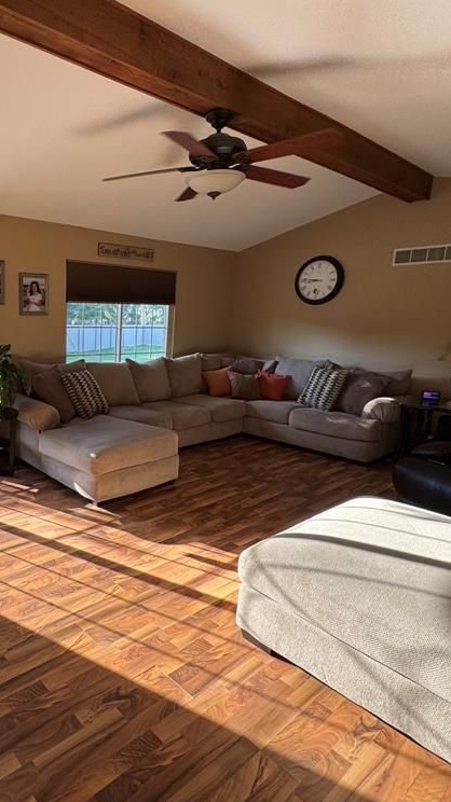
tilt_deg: -11.5
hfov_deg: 49.4
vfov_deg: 83.9
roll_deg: -1.3
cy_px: 404
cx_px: 70
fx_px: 447
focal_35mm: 21
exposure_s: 1/99
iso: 64
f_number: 2.2
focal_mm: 2.22
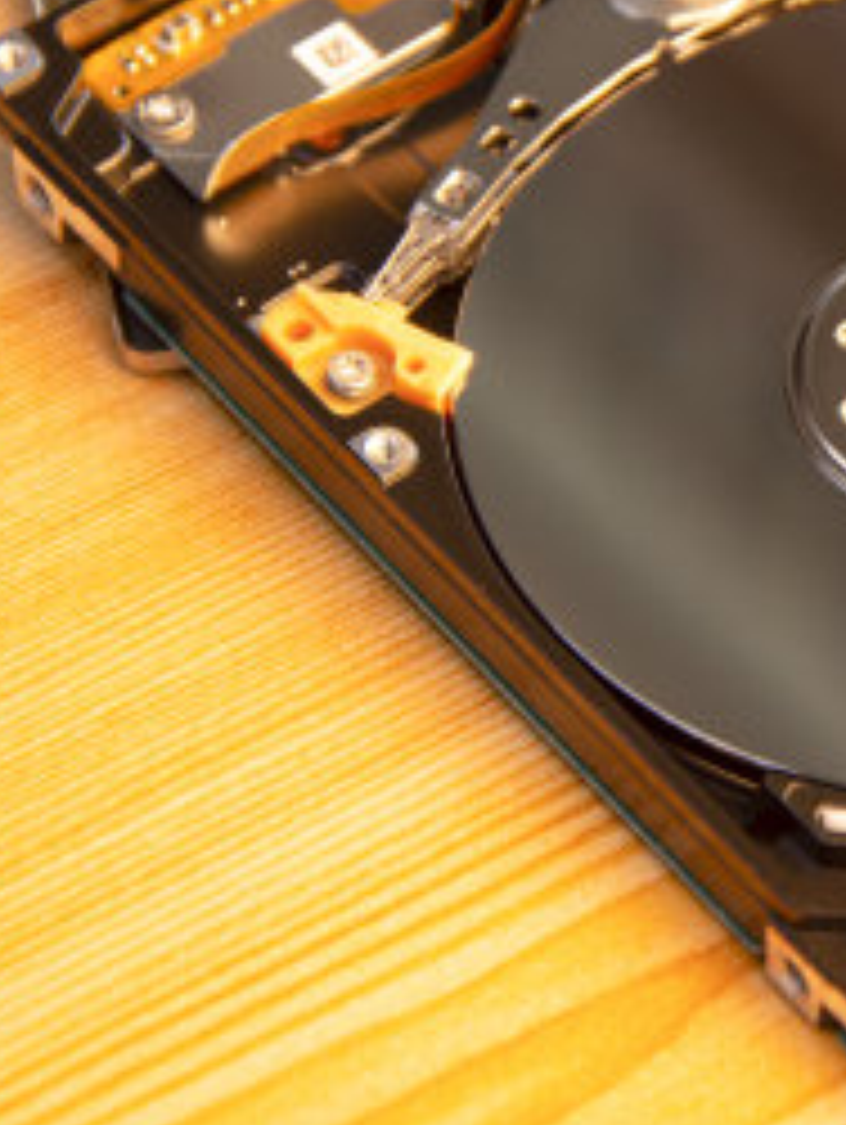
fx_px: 8594
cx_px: 1022
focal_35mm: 264
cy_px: 259
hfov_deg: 5.6
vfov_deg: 7.5
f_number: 5.6
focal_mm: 75
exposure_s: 1/10
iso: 100
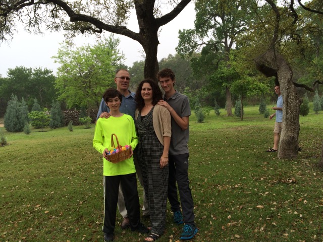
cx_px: 162
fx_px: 271
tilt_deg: -2.3
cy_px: 121
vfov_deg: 48.2
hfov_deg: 61.7
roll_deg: +3.4
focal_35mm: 29
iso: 32
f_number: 2.2
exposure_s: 1/432
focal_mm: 4.15
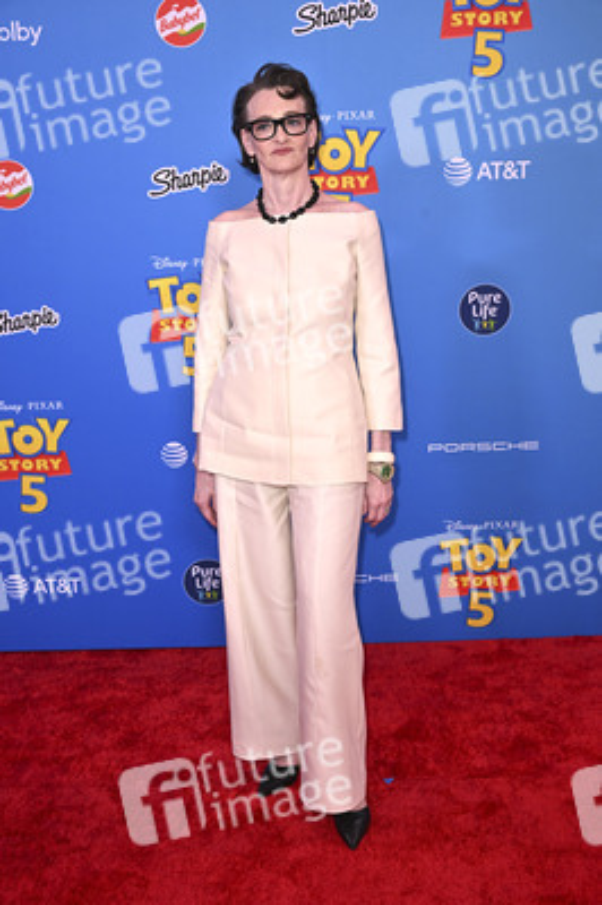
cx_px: 301
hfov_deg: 29.2
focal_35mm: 46
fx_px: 1156
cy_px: 452
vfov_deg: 42.8
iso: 1250
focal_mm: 46
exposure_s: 1/250
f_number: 6.3
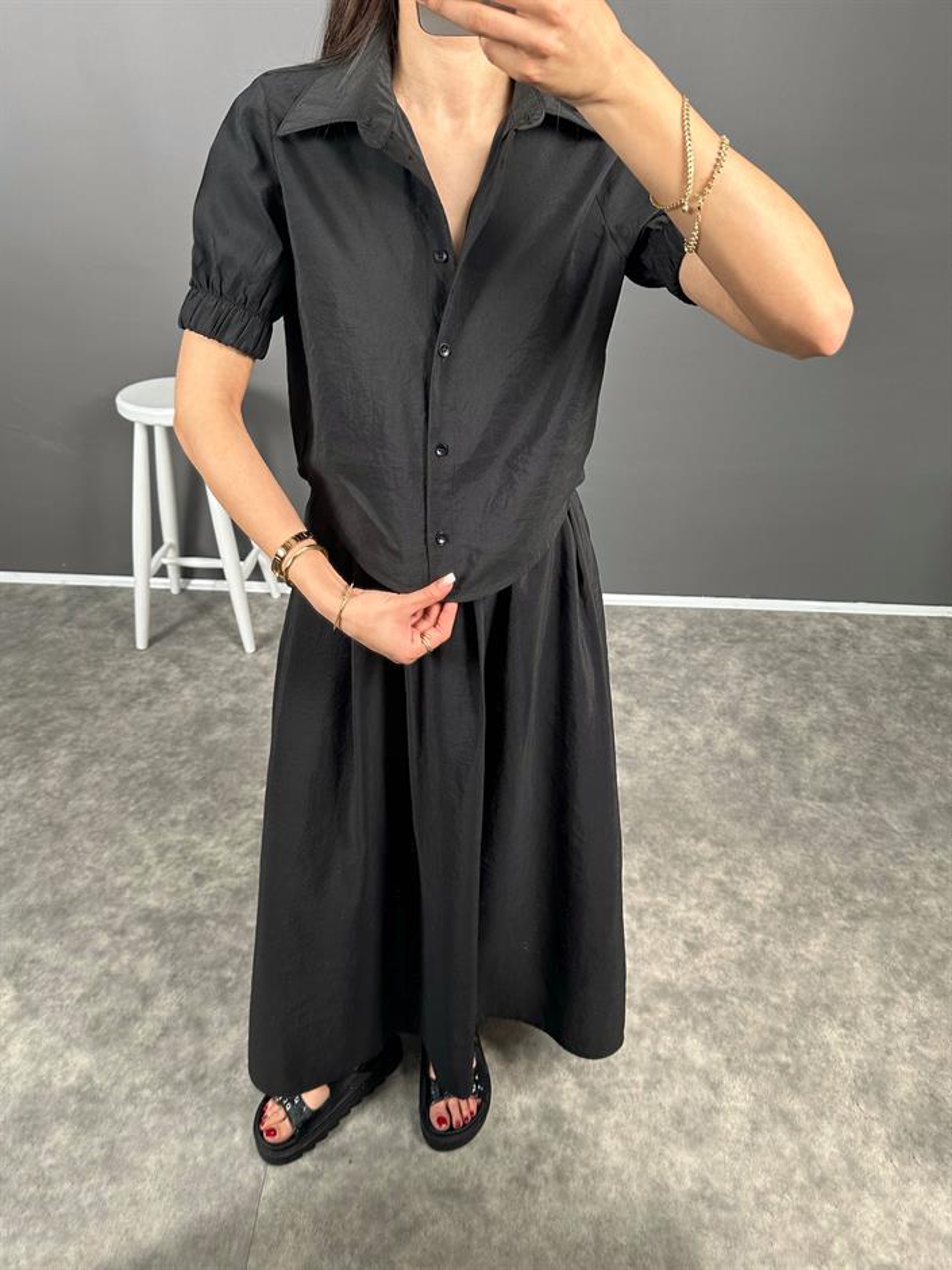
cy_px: 635
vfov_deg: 71.6
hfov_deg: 56.8
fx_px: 880
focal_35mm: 24
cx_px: 476
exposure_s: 1/121
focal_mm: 6.86
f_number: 1.78
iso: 200
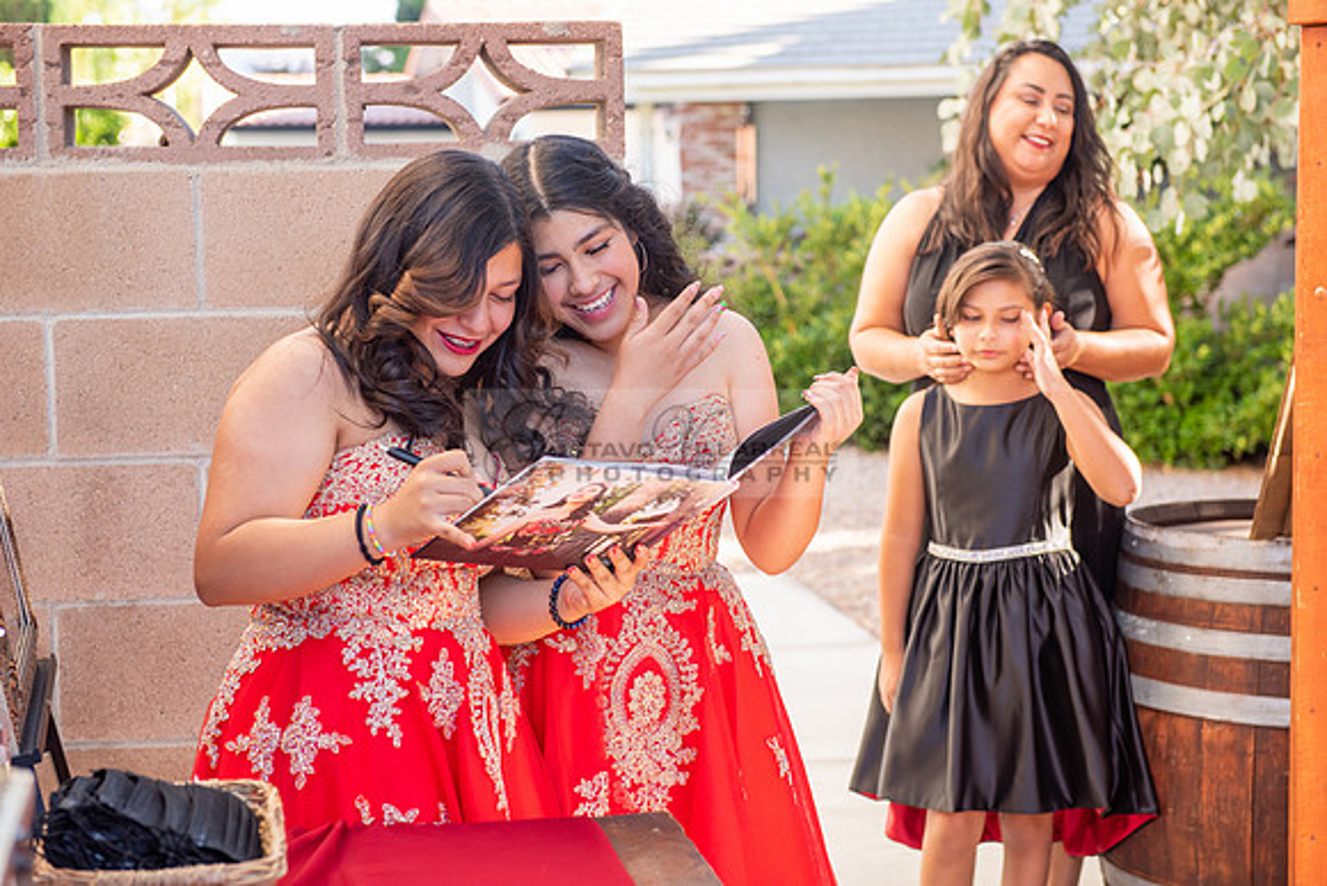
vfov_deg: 19.5
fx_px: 2581
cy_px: 443
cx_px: 664
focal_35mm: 70
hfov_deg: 28.8
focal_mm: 70
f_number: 5
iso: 400
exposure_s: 1/200
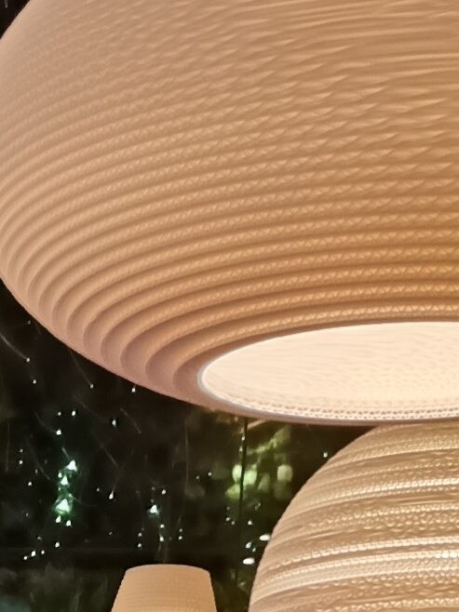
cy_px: 1622
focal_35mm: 146
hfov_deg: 9.8
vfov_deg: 10.8
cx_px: -287
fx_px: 2583
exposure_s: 1/33.3
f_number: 1.75
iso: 2699
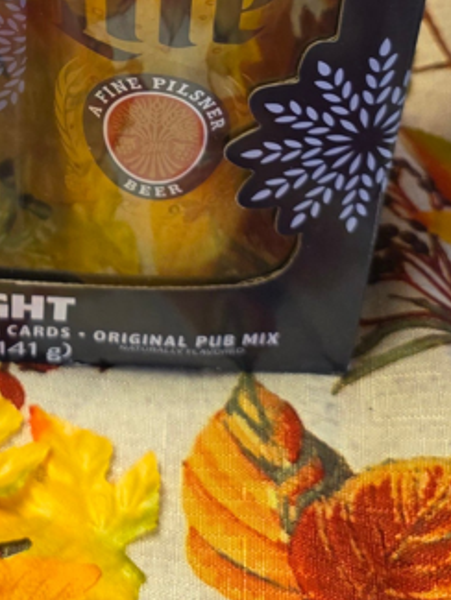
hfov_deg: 16.7
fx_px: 1476
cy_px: -72
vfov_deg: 21.7
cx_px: -87
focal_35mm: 85
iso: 320
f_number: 1.7
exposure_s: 1/120
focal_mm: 6.3
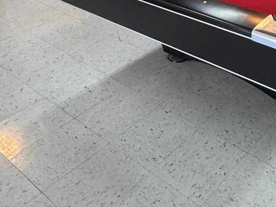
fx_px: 359
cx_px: 289
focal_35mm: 45
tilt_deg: -22.8
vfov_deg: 29.1
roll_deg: -0.2
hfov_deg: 36.8
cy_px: -21
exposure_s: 1/120
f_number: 2.2
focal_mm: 2.22
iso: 320
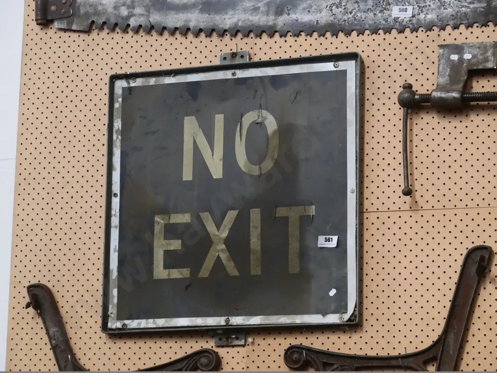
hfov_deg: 16.4
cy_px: 186
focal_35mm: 120
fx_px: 1723
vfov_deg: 12.3
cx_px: 248
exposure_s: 1/500
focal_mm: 60
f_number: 5.6
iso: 6400
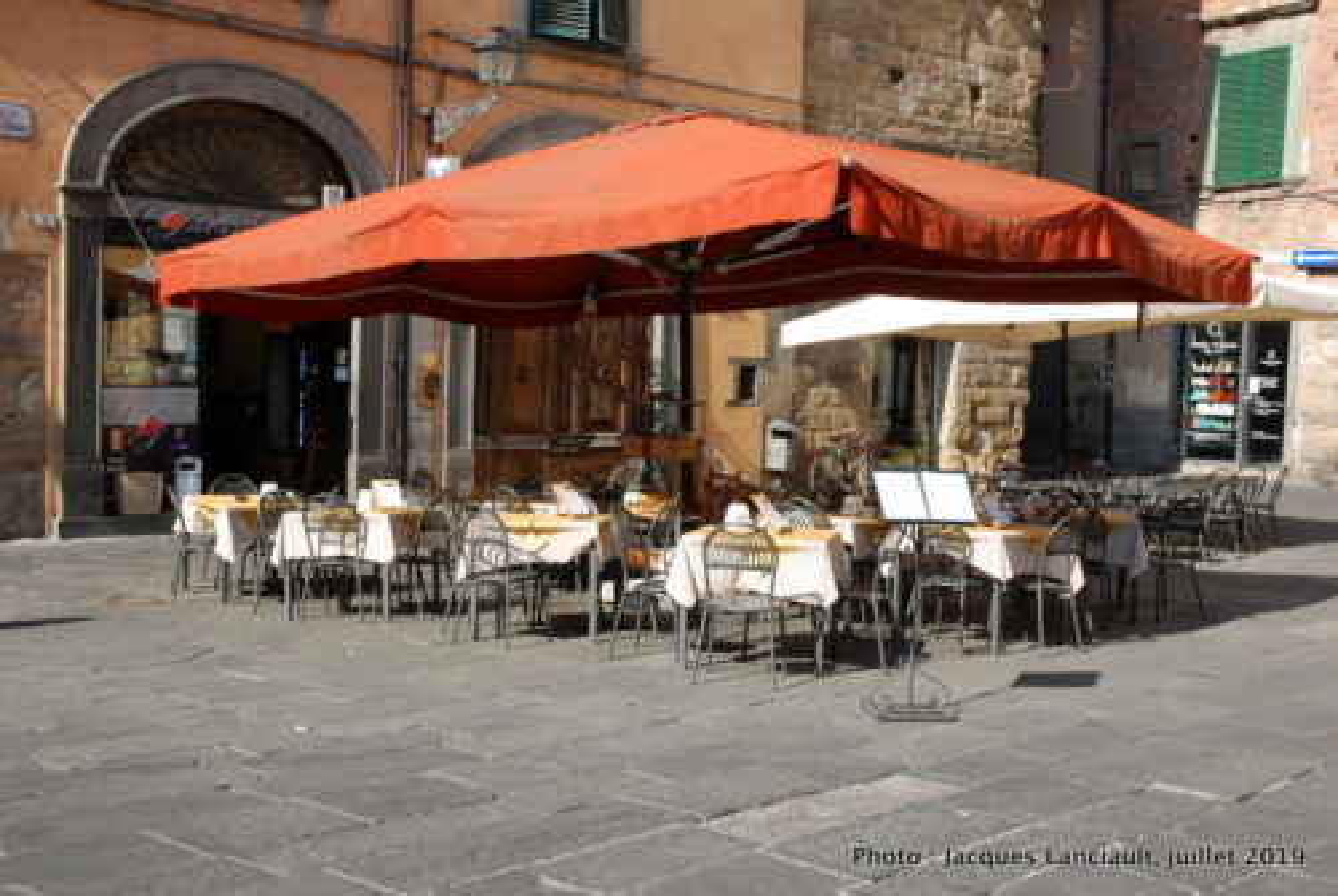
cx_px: 669
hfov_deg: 47.9
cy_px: 448
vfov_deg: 33.1
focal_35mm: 40
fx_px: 1507
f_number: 11
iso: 100
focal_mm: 27
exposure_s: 1/60
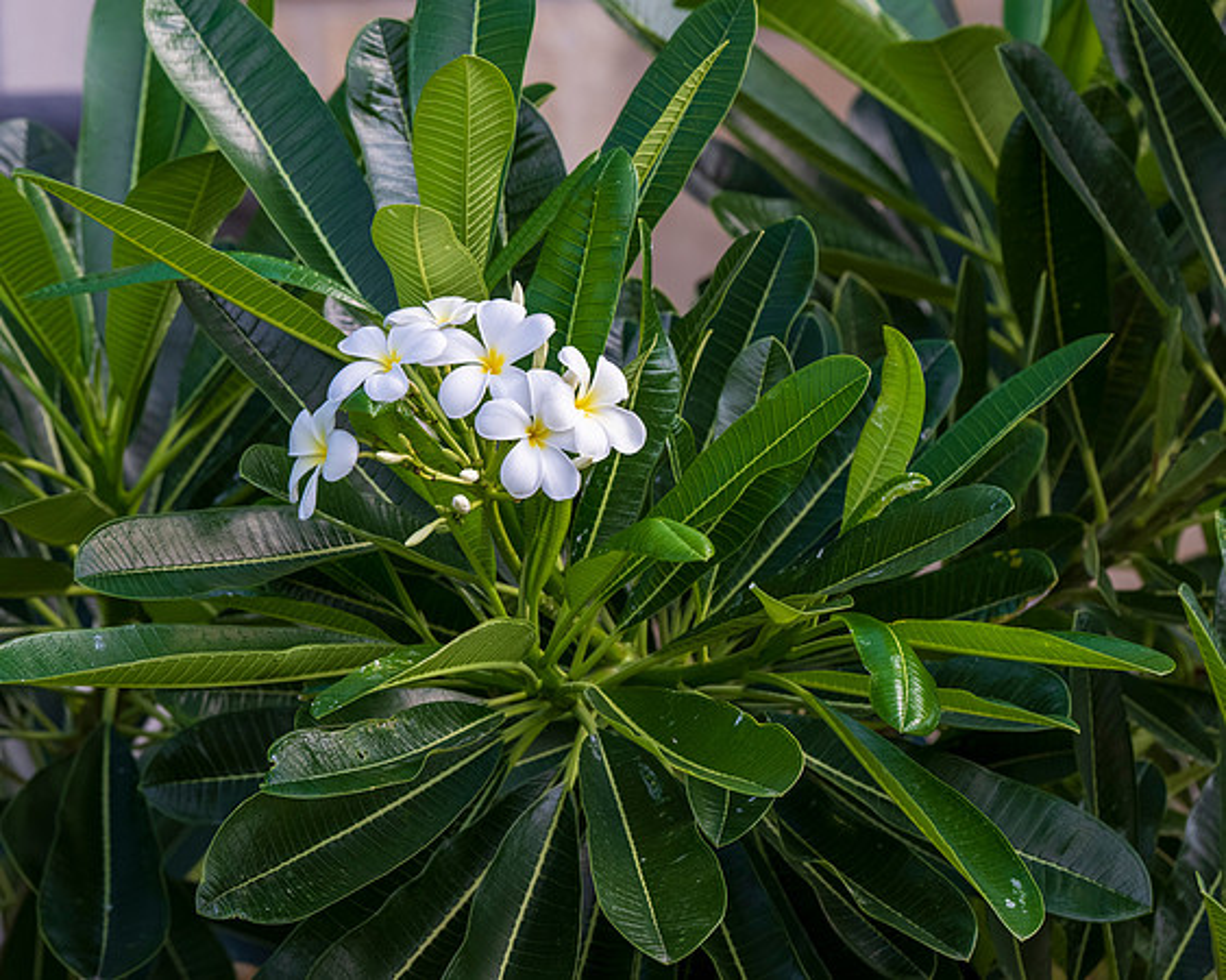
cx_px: 496
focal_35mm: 293
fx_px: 10621
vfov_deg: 5.3
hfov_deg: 6.6
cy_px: 490
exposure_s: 1/1250
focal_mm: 260
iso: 1100
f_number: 7.1
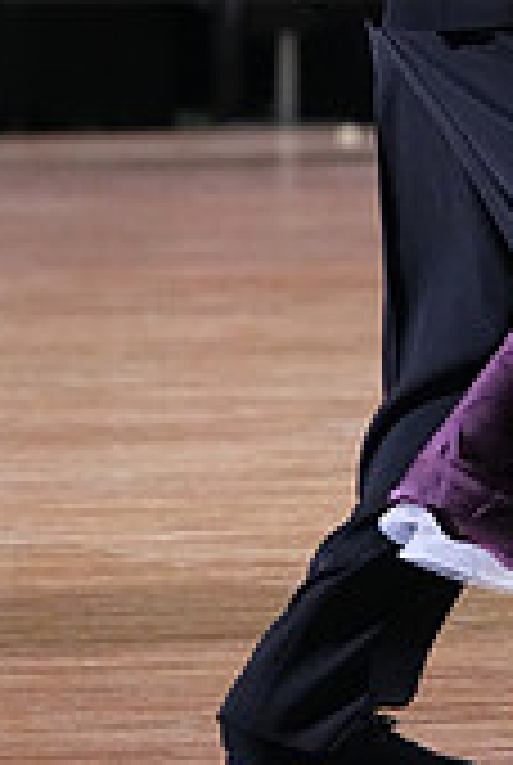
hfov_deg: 2.6
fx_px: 11303
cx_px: 479
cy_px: -144
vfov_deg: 3.9
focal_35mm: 531
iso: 6400
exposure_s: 1/400
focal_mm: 156
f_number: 4
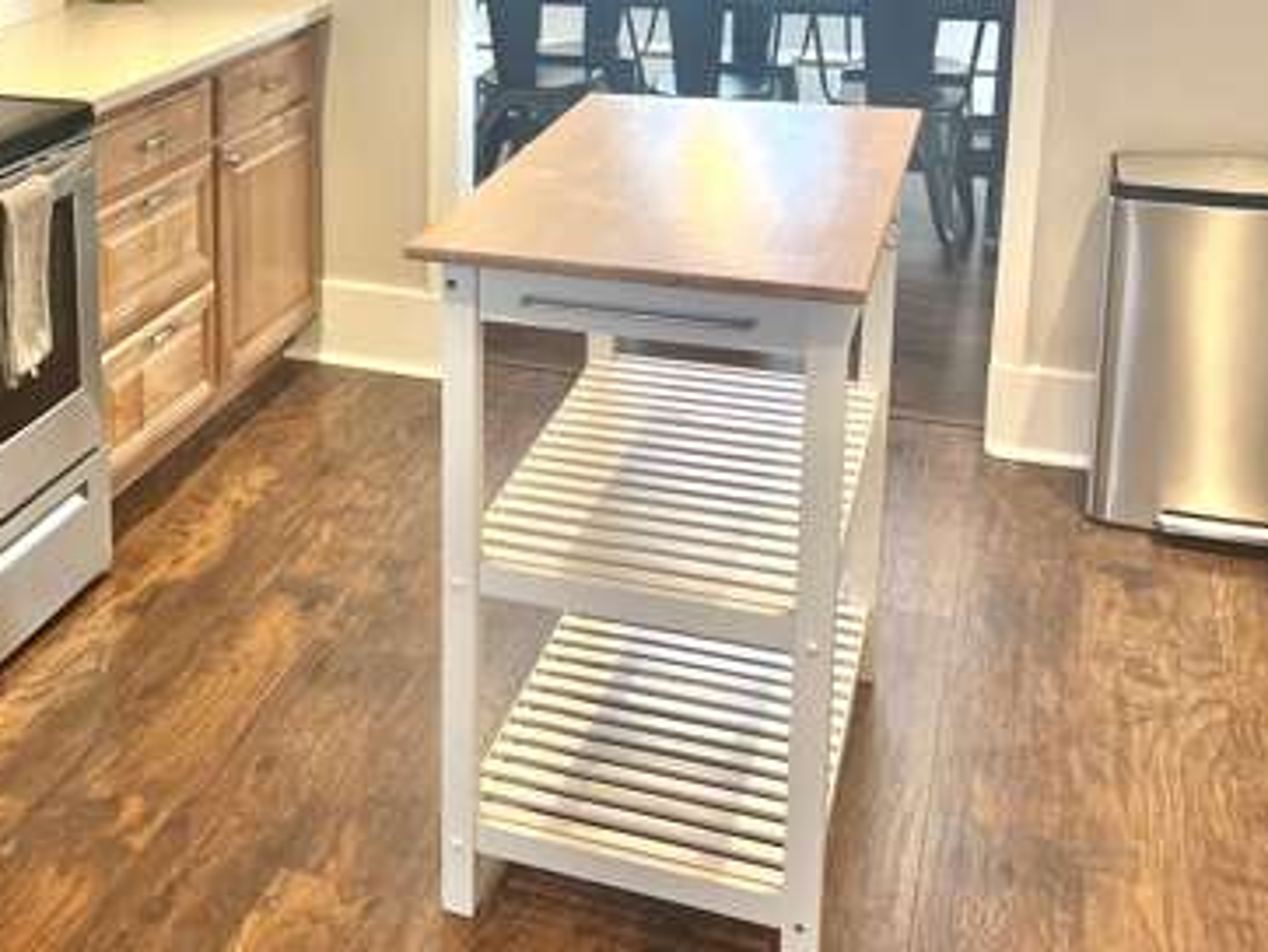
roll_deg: +2.5
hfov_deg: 36.3
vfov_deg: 28.7
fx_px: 1796
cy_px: 112
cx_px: 107
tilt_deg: -12.0
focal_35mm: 49
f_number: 1.5
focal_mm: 5.7
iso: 125
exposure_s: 1/120
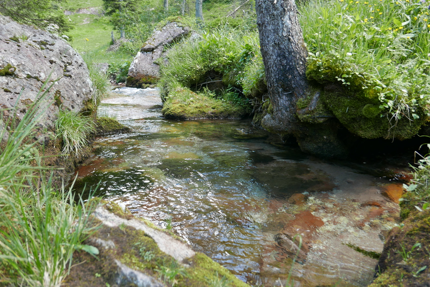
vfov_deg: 43.7
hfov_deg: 61.9
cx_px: 215
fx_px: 359
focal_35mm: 30
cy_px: 144
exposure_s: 1/125
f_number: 2.8
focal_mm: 13.4
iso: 200
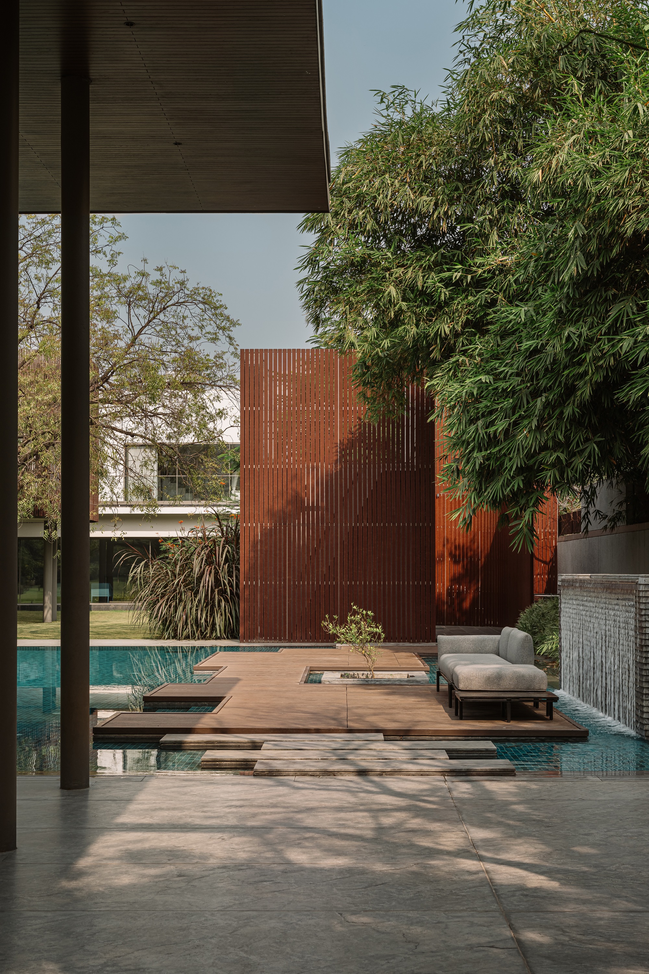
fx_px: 1298
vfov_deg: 41.1
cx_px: 324
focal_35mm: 48
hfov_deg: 28.1
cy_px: 487
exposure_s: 1/100
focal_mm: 48
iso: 100
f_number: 10
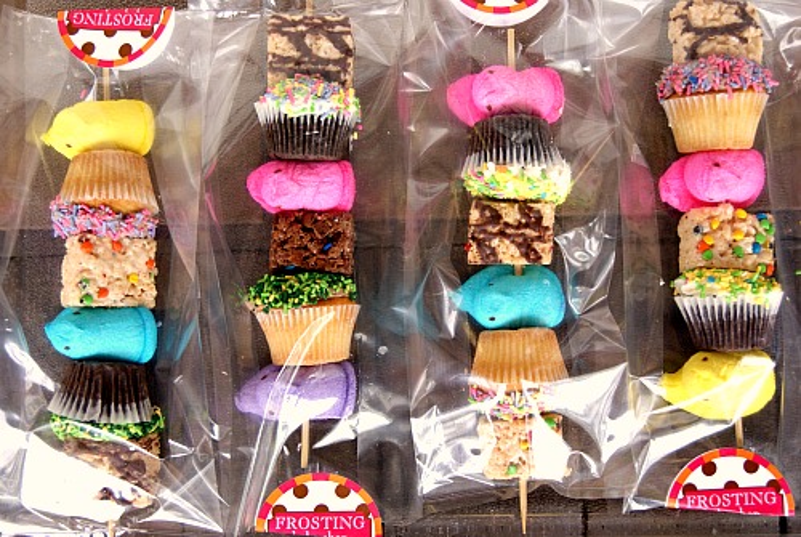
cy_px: 268
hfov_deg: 37.8
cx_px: 400
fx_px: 1170
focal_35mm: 52
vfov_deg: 25.8
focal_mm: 35
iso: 100
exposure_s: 1/60
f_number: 5
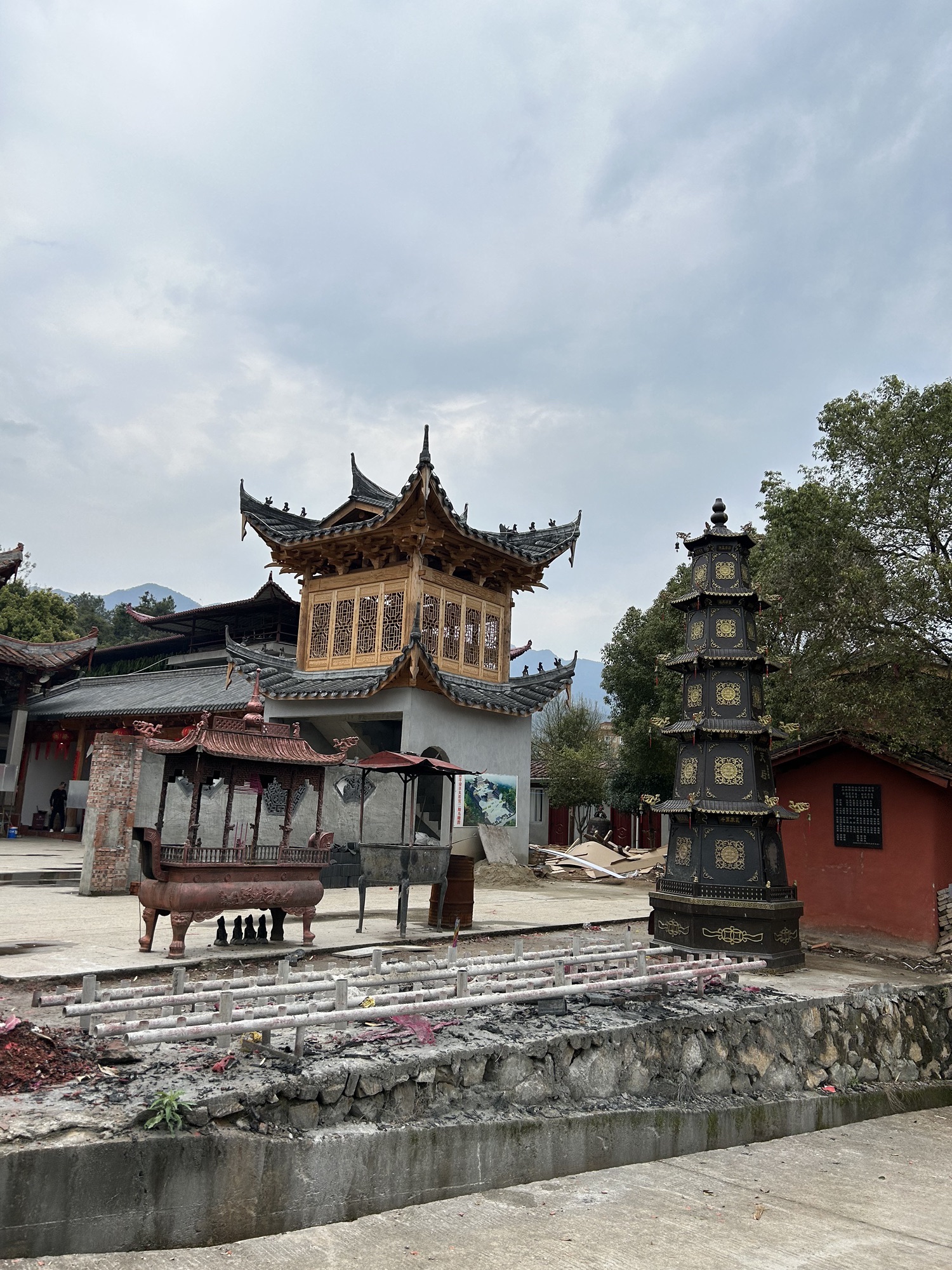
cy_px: 635
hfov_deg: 53.1
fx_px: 953
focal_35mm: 26
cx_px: 476
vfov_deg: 67.3
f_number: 1.5
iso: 50
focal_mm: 5.7
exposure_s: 1/3077
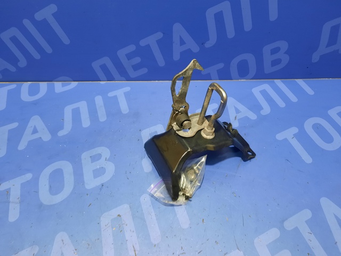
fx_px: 246
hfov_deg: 69.4
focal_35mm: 25
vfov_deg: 54.9
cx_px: 170
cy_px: 128
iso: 400
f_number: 2
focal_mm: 4.6
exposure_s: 1/25
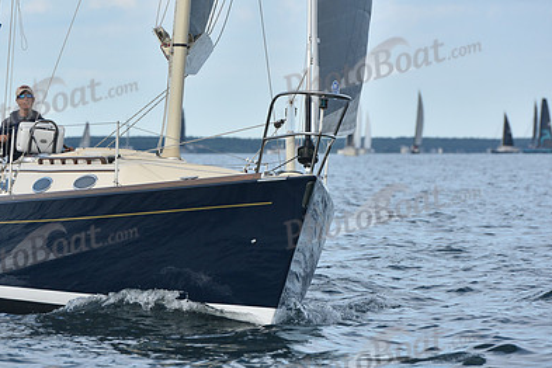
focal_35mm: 295
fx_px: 4523
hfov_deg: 7.0
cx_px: 212
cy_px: 159
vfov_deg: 4.7
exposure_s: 1/1000
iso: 320
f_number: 7.1
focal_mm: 200
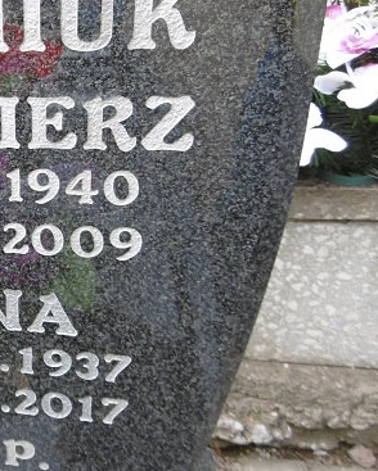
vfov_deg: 36.5
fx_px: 713
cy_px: 185
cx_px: -109
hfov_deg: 25.6
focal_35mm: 51
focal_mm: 4.3
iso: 100
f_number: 3.1
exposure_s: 1/125
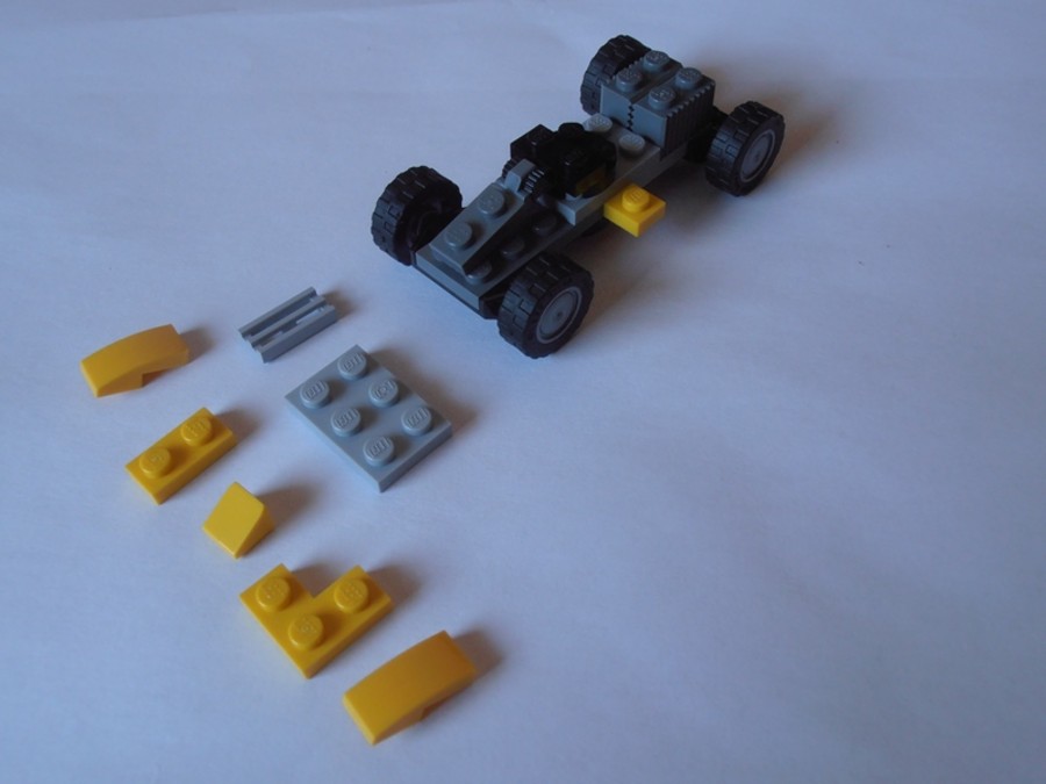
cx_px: 523
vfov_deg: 38.7
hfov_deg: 50.1
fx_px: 1118
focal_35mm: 37
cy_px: 392
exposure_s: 1/13
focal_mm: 6.61
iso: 125
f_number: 3.9
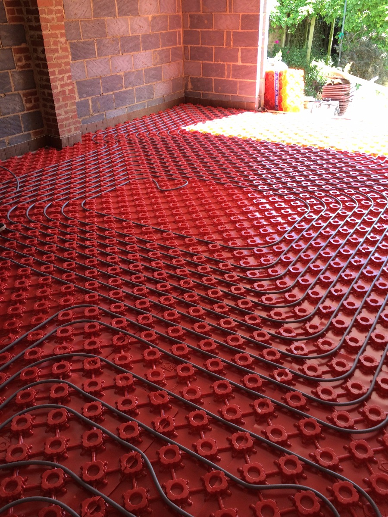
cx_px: 194
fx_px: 448
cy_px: 258
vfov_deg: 60.0
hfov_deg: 46.8
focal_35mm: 30
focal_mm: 4.12
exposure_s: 1/60
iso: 40
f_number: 2.2
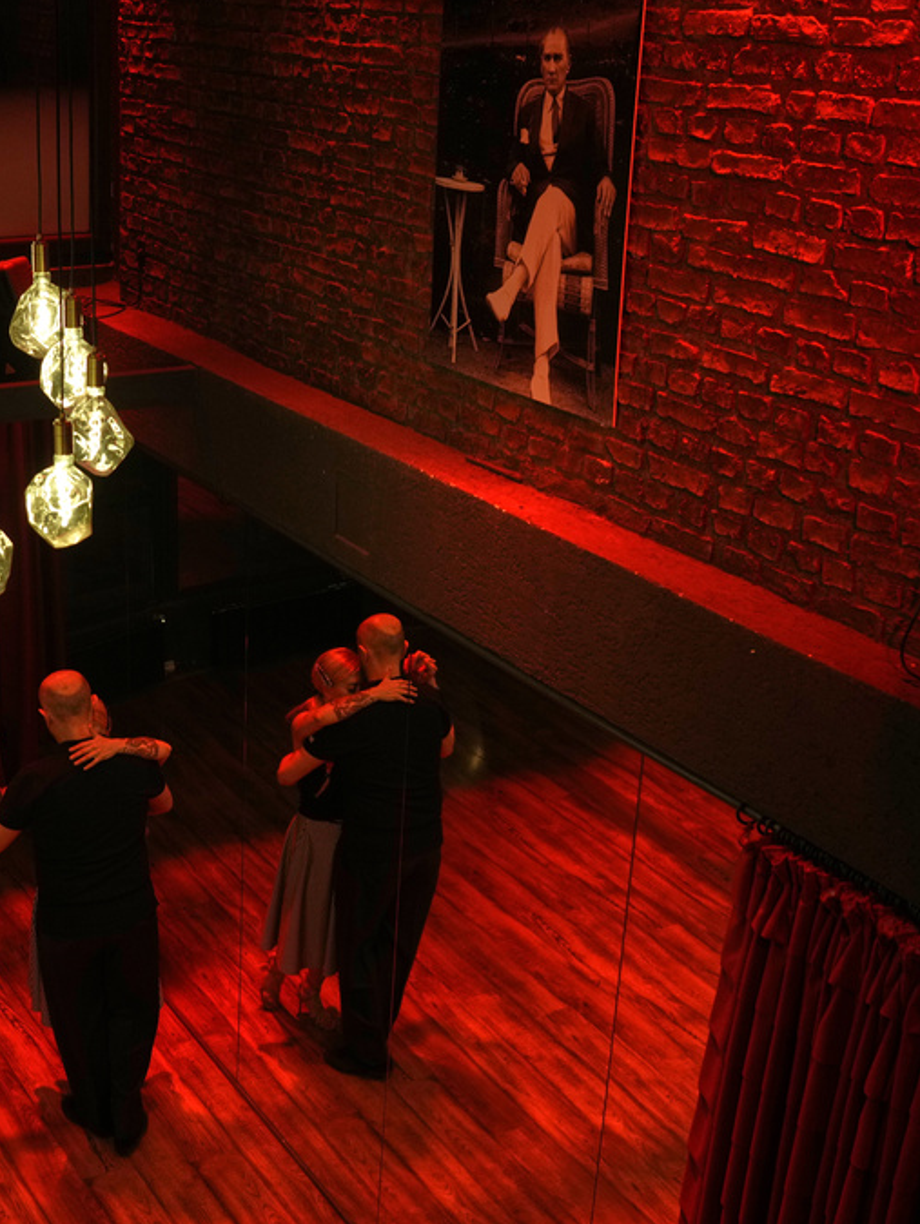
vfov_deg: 37.5
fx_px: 1806
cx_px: 241
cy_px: 609
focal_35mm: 51
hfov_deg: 28.2
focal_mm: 35
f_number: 2.8
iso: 1600
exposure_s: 1/80
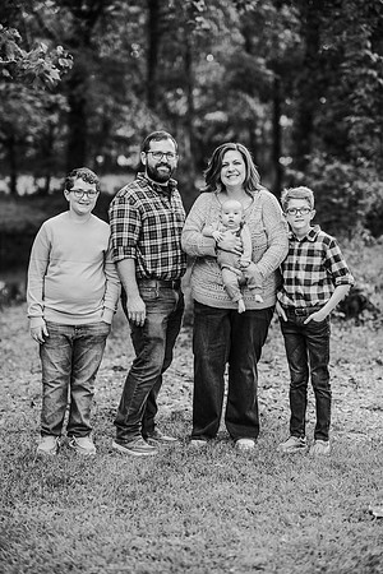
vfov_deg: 23.9
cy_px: 287
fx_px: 1356
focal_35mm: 85
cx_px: 192
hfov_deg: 16.1
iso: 125
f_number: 2.2
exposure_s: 1/200
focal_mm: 85
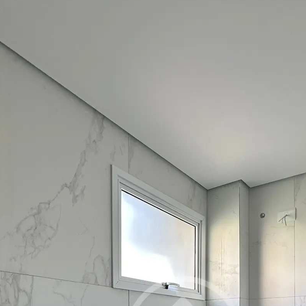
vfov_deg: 41.2
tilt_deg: +0.6
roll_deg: +0.7
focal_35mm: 32
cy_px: 335
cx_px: 184
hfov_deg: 50.8
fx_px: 320
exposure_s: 1/99
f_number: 2.2
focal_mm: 2.22
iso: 100
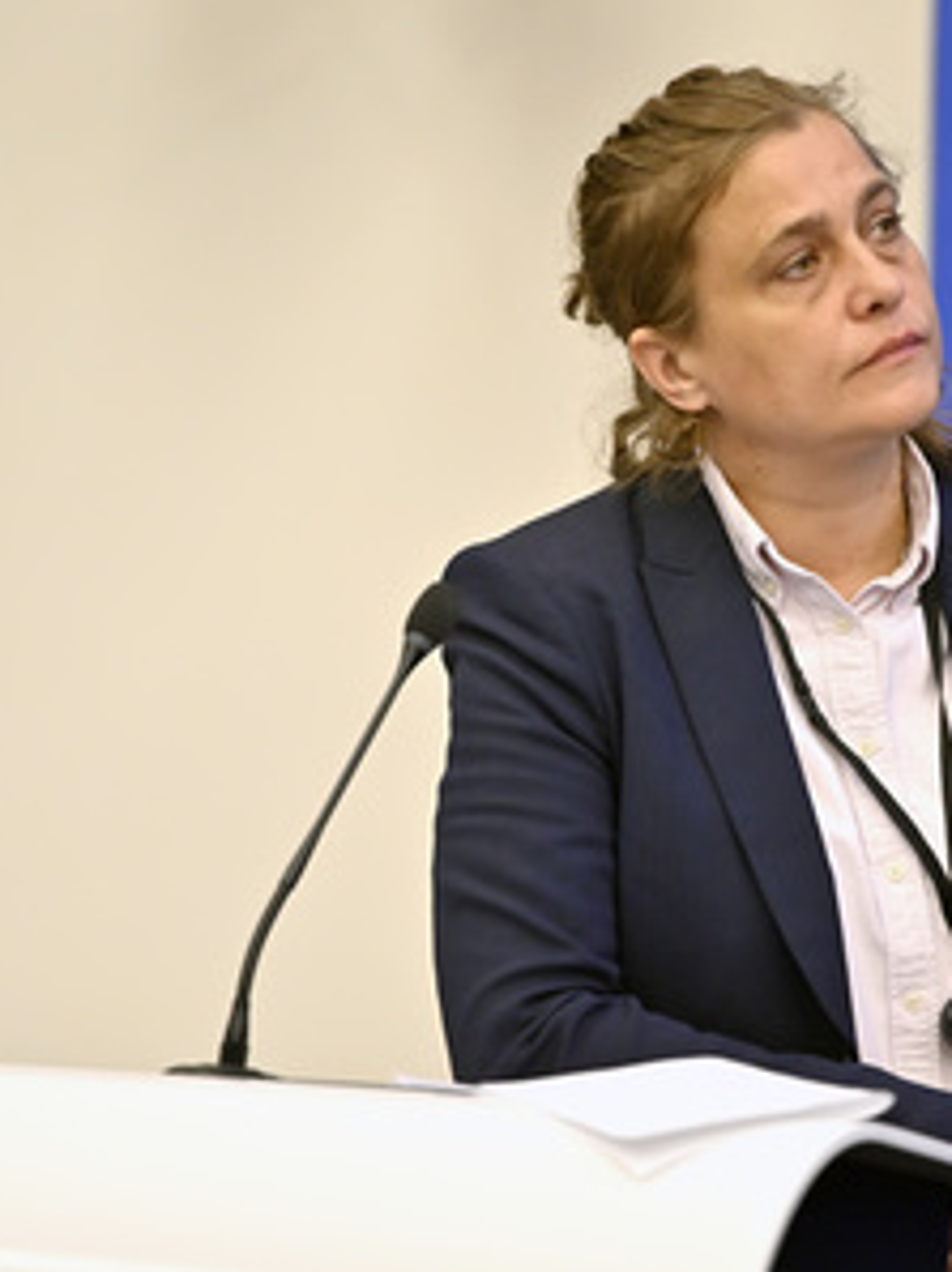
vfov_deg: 6.8
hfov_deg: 5.1
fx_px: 10686
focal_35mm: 291
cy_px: 636
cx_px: 864
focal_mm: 200
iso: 2000
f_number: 2.8
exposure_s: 1/320
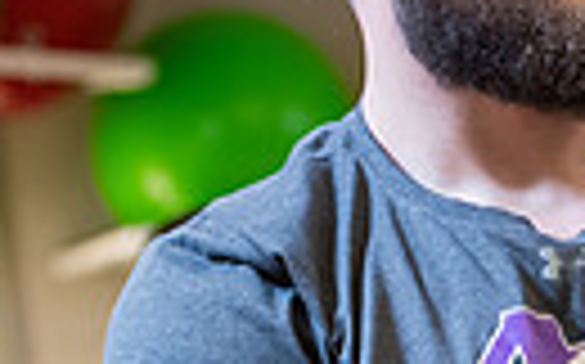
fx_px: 5081
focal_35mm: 319
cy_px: 407
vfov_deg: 4.1
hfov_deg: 6.5
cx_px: 878
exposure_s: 1/200
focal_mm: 70
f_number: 3.2
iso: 1000
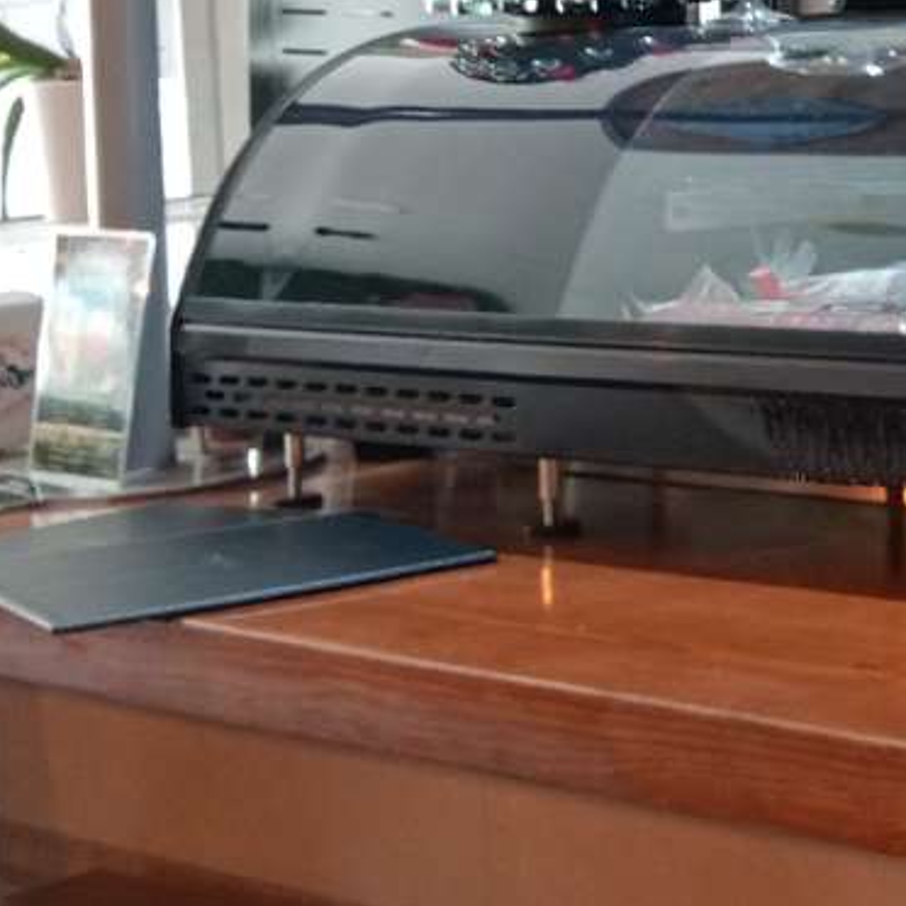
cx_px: 1583
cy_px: -125
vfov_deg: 16.8
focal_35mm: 100
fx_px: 2961
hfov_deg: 15.3
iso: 410
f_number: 1.8
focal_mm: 3.98
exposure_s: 1/33.3
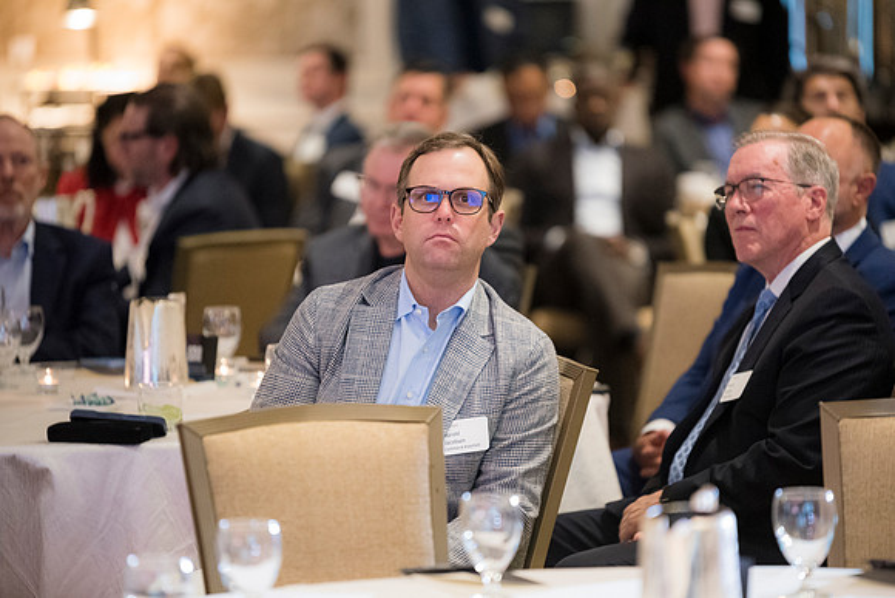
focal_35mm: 200
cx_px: 448
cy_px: 299
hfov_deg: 10.3
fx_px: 4973
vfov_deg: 6.9
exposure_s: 1/160
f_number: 2.8
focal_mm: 200
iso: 6400
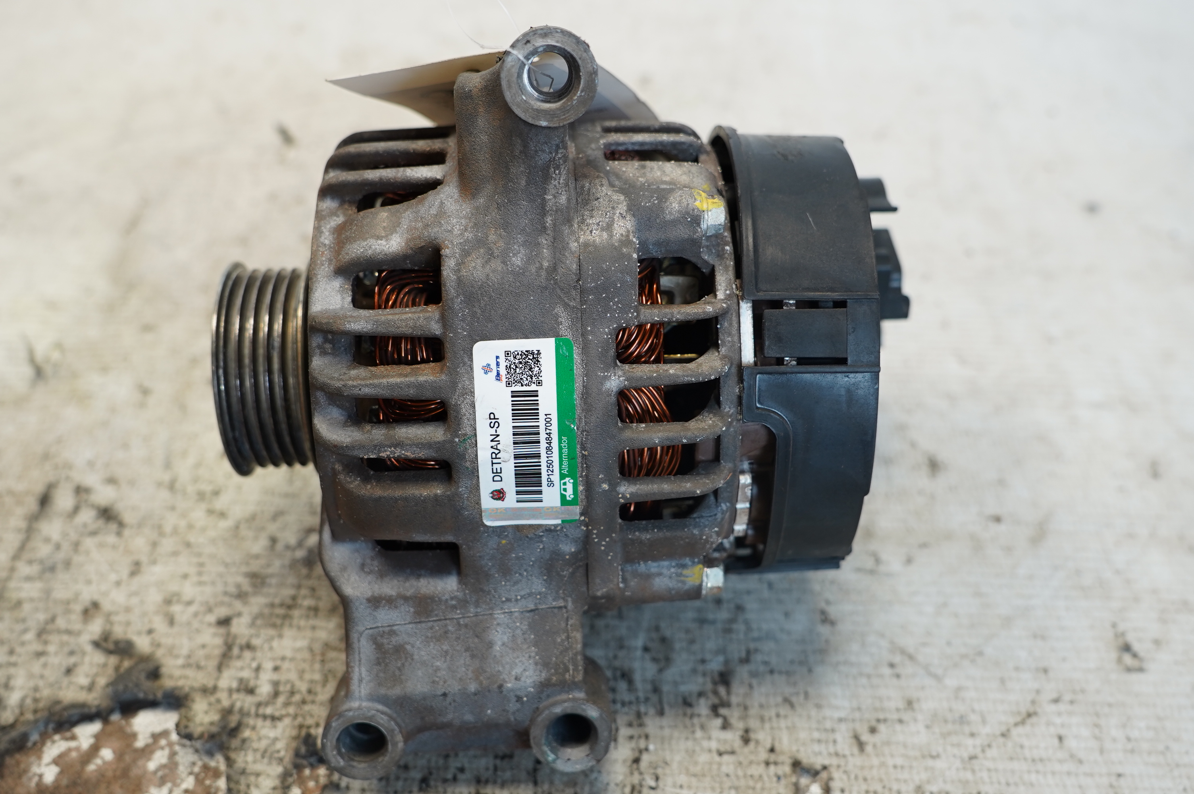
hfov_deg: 51.9
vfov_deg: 35.9
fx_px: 1226
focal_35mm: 37
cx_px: 597
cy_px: 397
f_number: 4
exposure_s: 1/60
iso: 250
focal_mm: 25
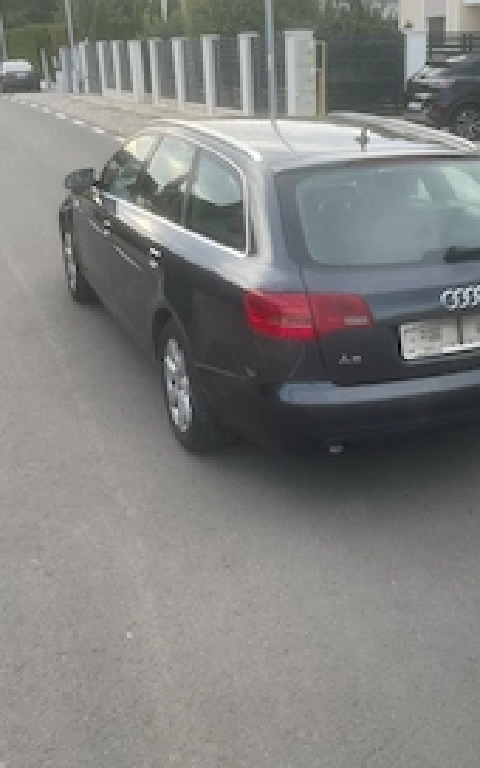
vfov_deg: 50.4
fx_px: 816
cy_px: 378
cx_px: 333
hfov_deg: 32.4
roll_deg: +1.1
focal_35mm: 39
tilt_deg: -21.0
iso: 32
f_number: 1.6
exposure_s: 1/438
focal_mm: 5.1
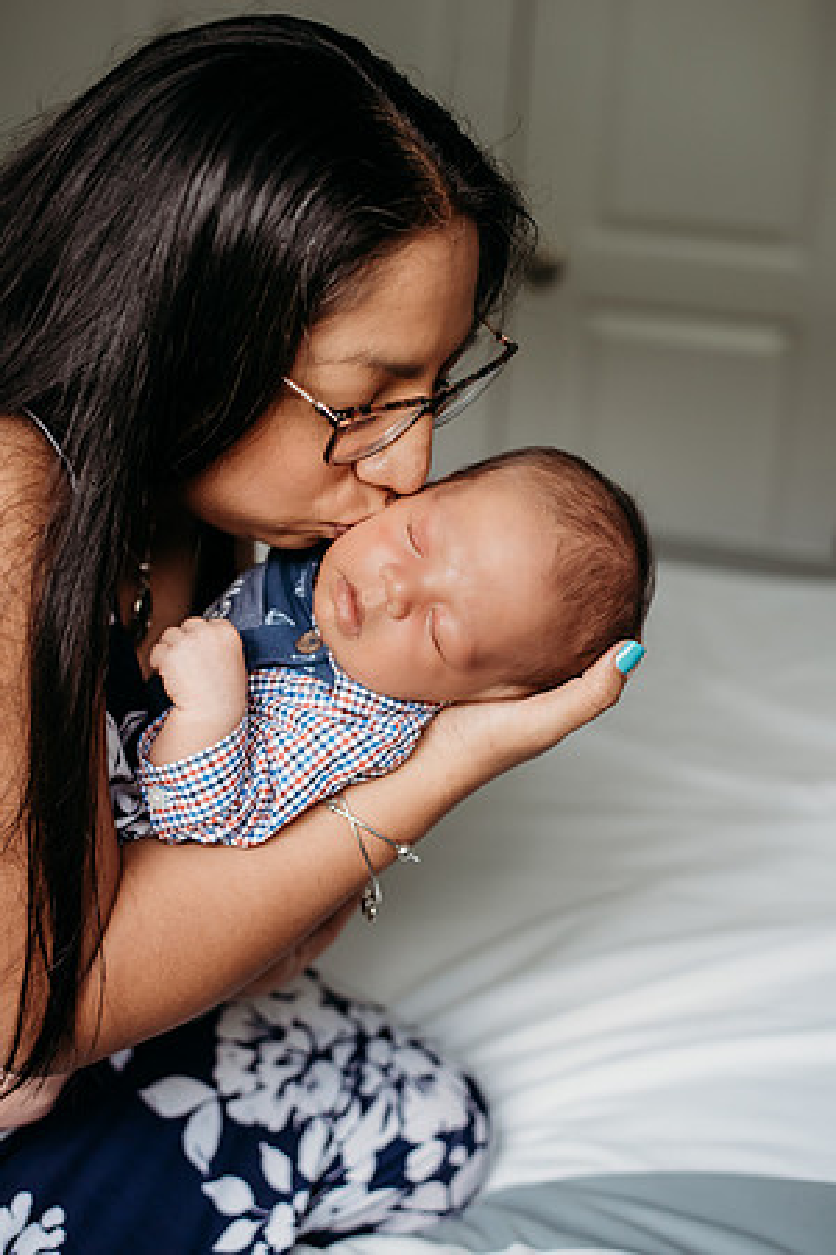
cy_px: 628
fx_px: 1742
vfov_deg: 39.6
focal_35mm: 50
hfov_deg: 27.0
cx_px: 418
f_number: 2.8
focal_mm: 50
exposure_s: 1/800
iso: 1600
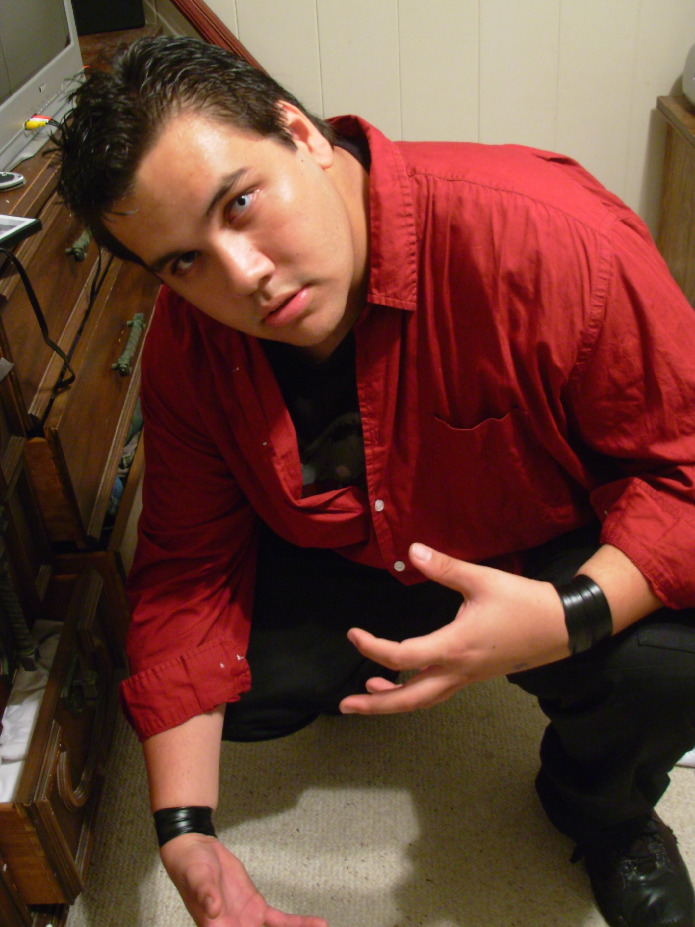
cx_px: 348
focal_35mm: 38
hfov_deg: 37.7
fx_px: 1017
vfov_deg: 49.0
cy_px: 464
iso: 159
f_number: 2.9
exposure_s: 1/3
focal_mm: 6.3
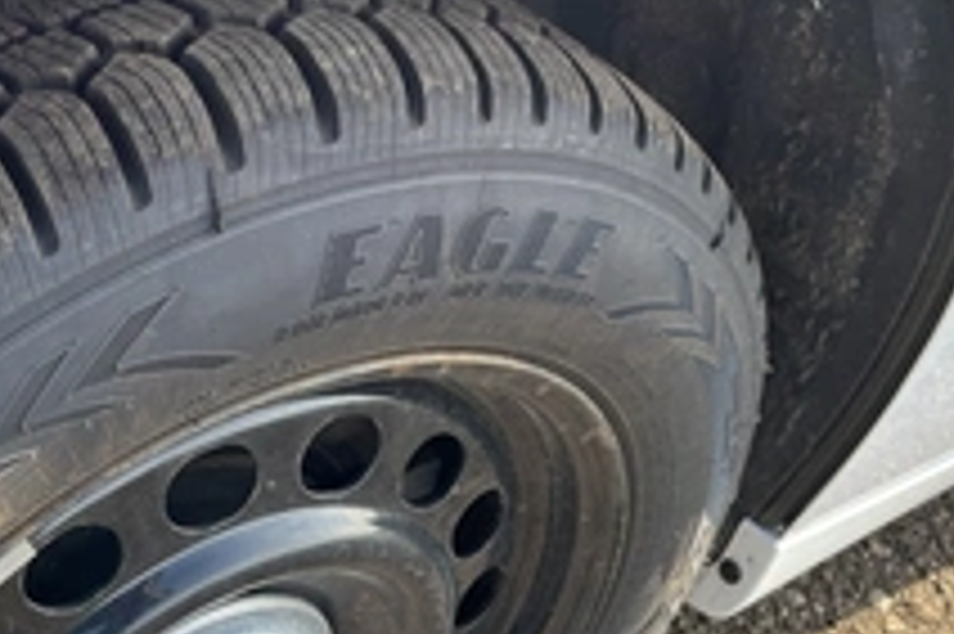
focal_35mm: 51
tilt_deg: -49.0
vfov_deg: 25.3
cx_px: 189
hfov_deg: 37.5
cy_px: 616
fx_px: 1350
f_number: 1.6
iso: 50
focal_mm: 5.1
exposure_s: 1/433
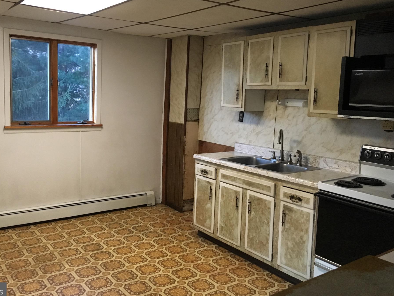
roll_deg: -1.8
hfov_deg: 55.2
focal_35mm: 33
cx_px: 176
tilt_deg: -5.2
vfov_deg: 42.9
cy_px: 132
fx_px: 376
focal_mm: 4.15
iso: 200
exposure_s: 1/30
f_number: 2.2
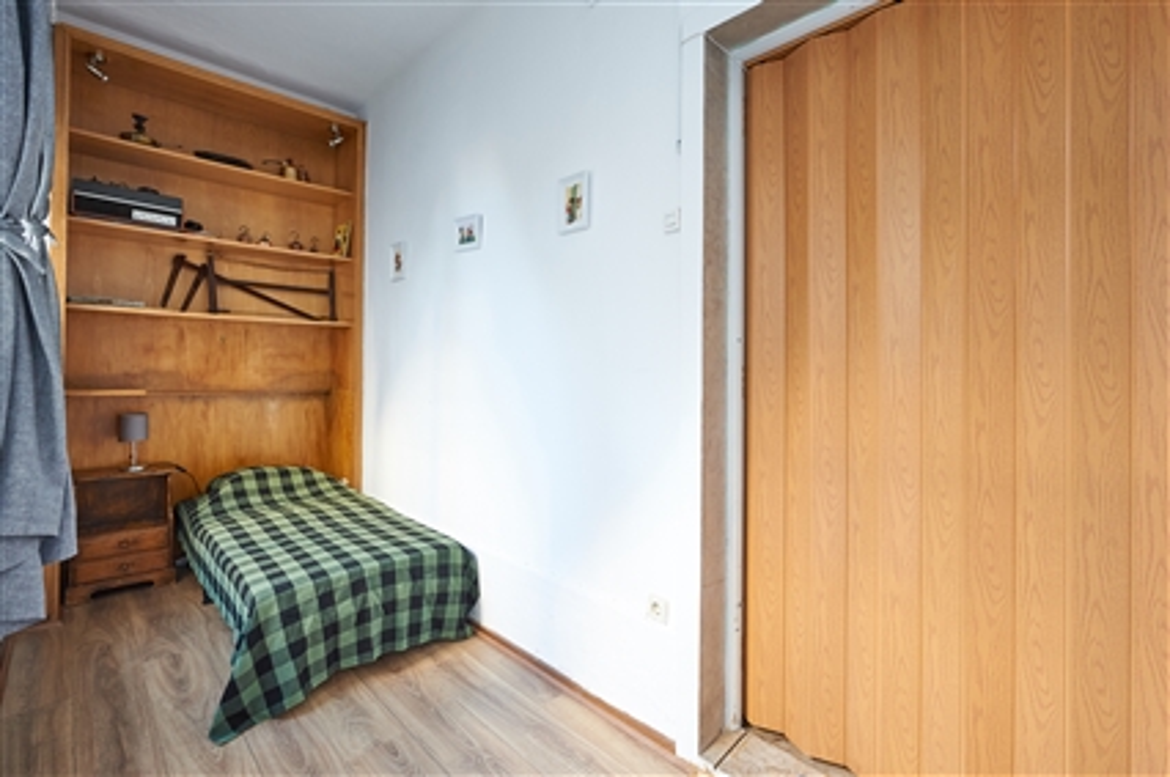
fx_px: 519
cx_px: 585
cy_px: 388
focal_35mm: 16
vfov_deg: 73.6
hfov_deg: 96.8
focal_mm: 16
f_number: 8
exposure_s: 1/10
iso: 640
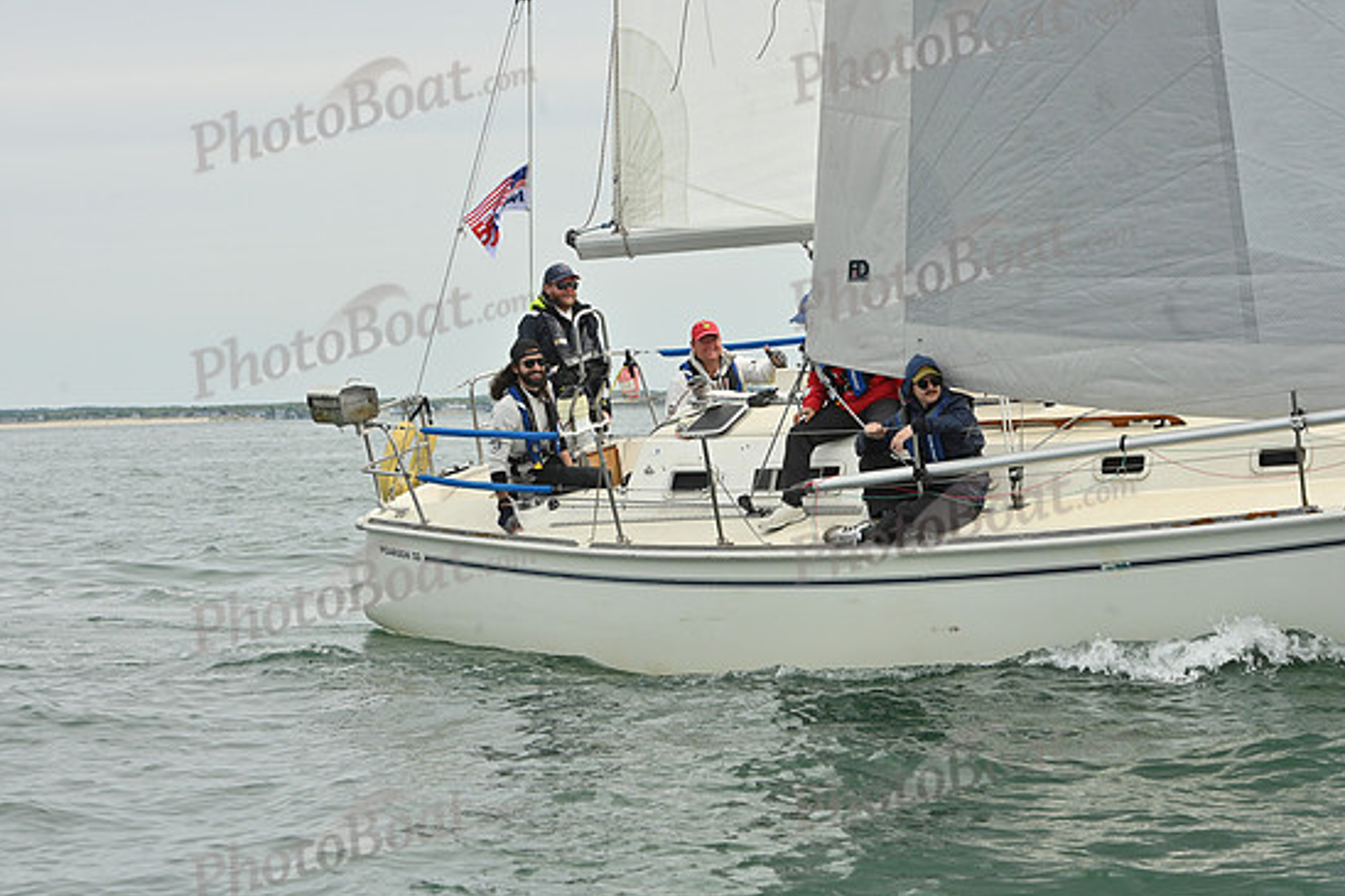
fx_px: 4034
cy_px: 428
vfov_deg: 12.7
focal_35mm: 108
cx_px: 665
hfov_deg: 18.9
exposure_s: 1/800
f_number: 11
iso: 320
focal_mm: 102
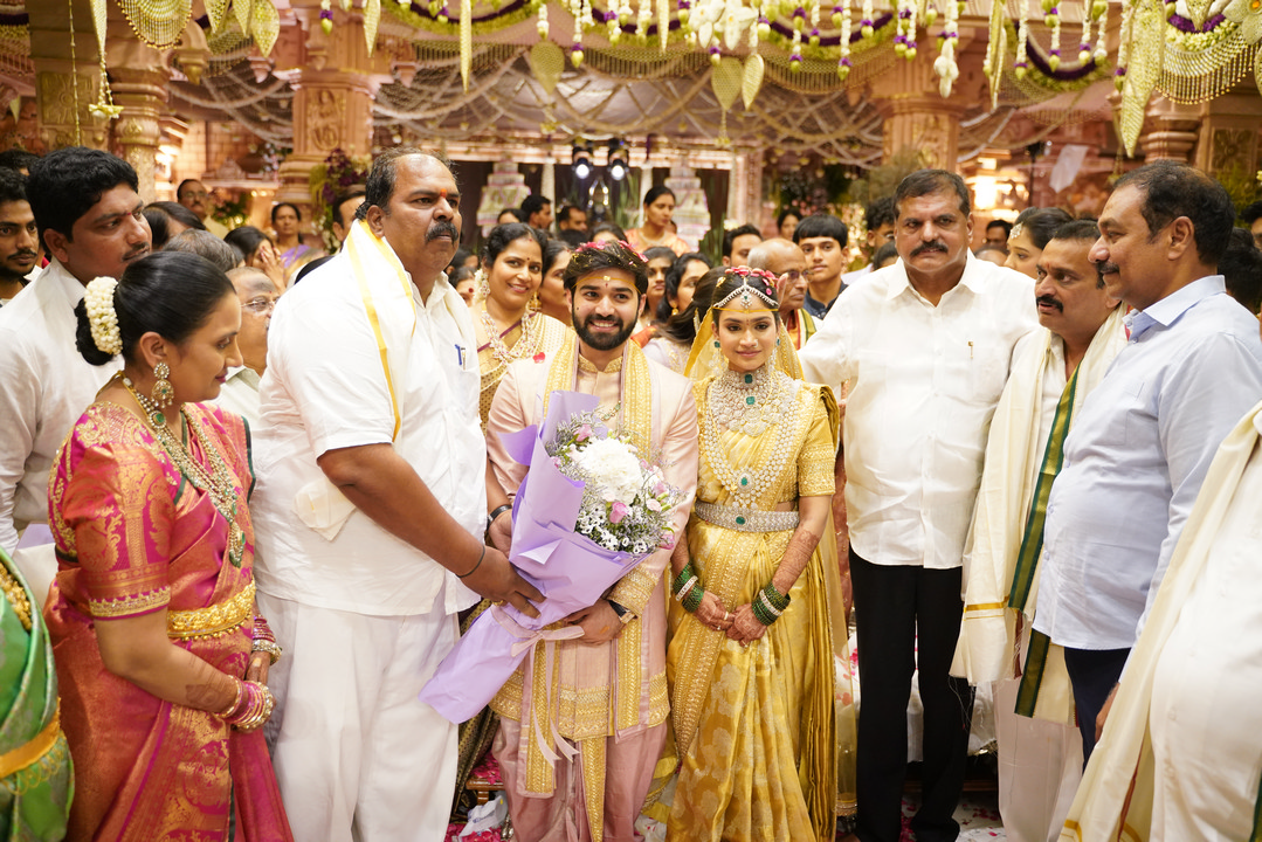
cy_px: 421
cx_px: 631
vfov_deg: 43.6
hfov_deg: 61.9
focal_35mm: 30
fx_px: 1052
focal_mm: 30
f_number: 2.8
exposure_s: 1/200
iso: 2000
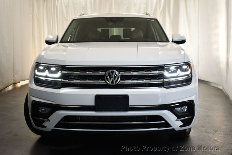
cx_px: 116
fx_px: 284
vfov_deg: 30.6
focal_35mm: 44
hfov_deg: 44.5
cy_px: 78
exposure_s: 1/250
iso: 800
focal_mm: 22
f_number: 3.8
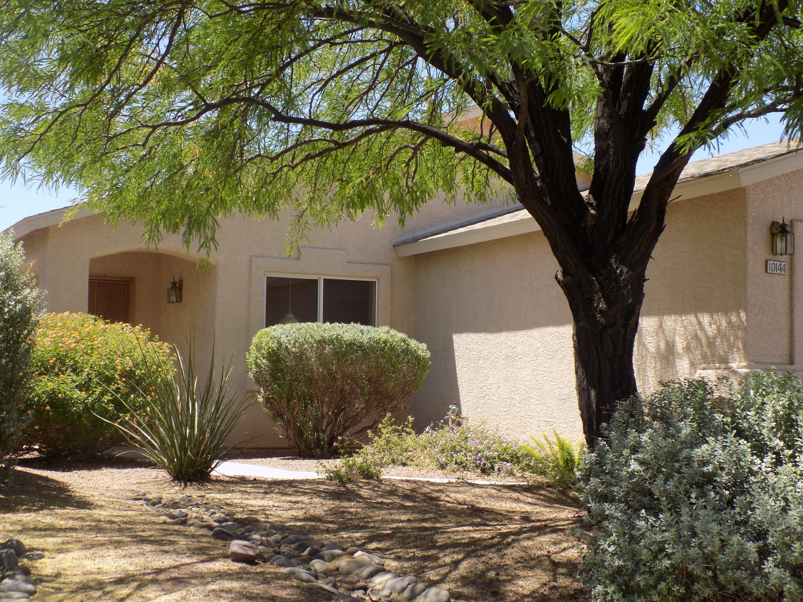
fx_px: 1206
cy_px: 301
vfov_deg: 28.0
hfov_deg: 36.8
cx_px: 402
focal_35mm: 52
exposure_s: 1/320
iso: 80
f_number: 3.9
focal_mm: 9.3
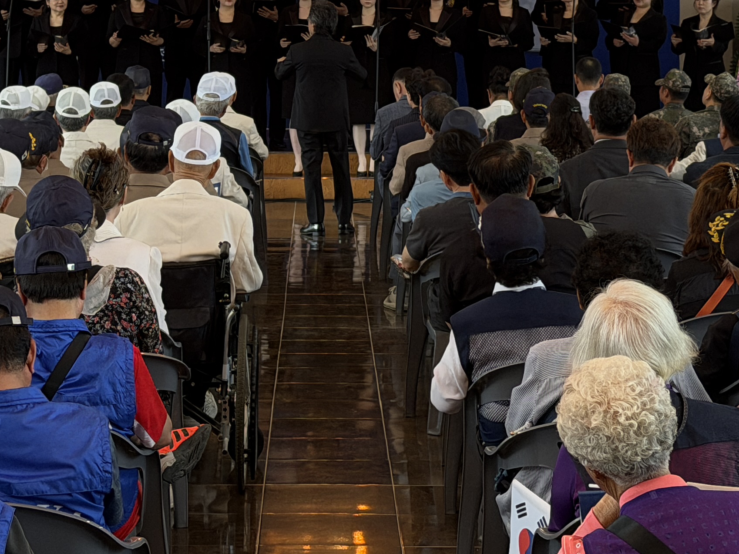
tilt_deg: -0.8
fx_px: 2433
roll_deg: -0.2
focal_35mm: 114
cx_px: 321
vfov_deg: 12.8
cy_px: -38
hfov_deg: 17.3
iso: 160
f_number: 1.78
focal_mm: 6.76
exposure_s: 1/170
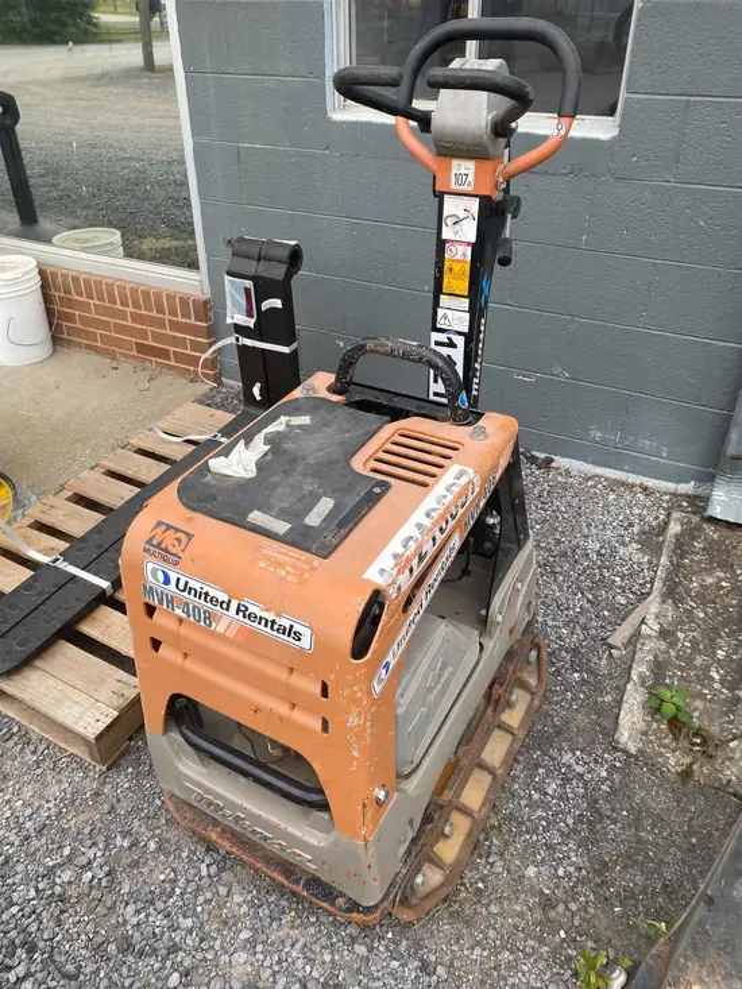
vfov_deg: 67.3
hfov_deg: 53.1
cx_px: 371
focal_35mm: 26
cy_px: 494
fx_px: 743
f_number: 1.8
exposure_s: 1/191
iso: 32
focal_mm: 4.25
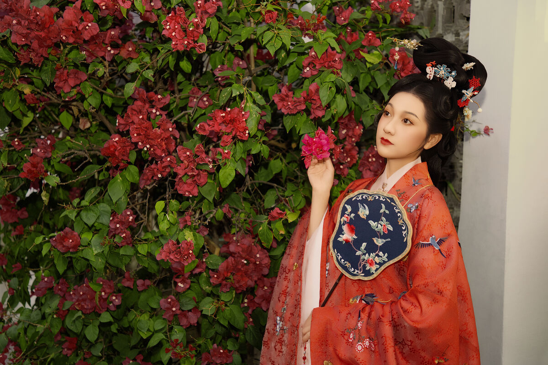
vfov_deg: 24.6
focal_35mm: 55
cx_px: 274
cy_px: 182
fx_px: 837
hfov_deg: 36.2
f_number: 4
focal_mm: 56
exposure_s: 1/100
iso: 400
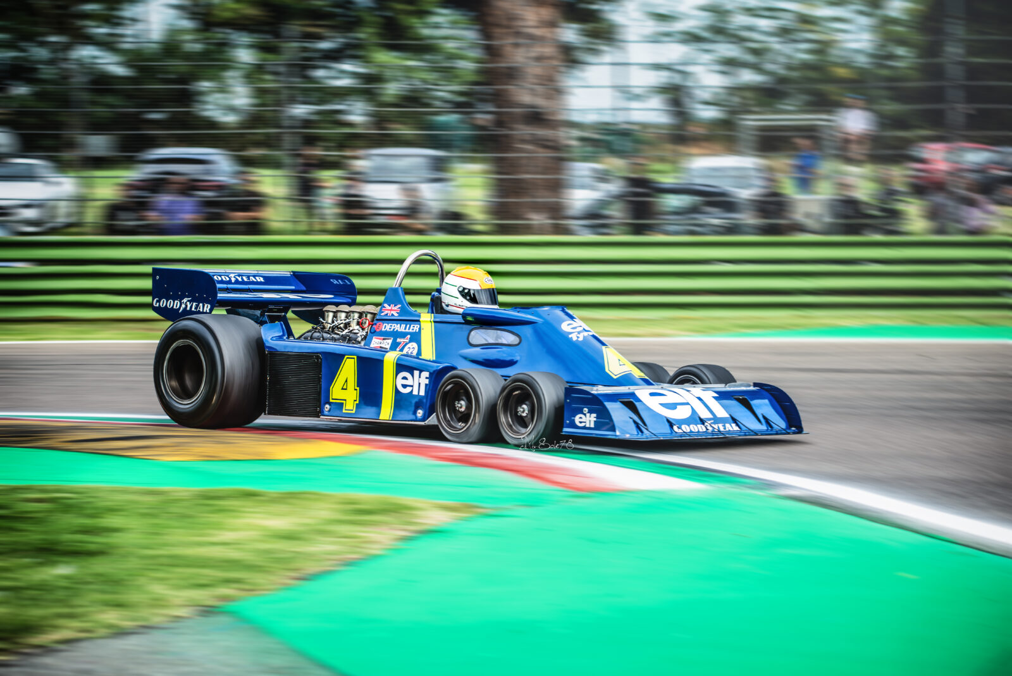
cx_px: 506
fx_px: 3093
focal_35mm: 110
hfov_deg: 18.6
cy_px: 338
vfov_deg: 12.5
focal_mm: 110
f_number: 4
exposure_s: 1/400
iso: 80
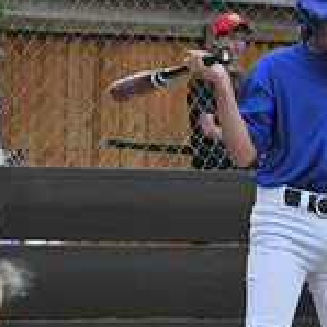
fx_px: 3281
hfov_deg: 5.7
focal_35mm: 307
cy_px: 171
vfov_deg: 5.7
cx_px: 205
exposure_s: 1/250
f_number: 8
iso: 200
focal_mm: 62
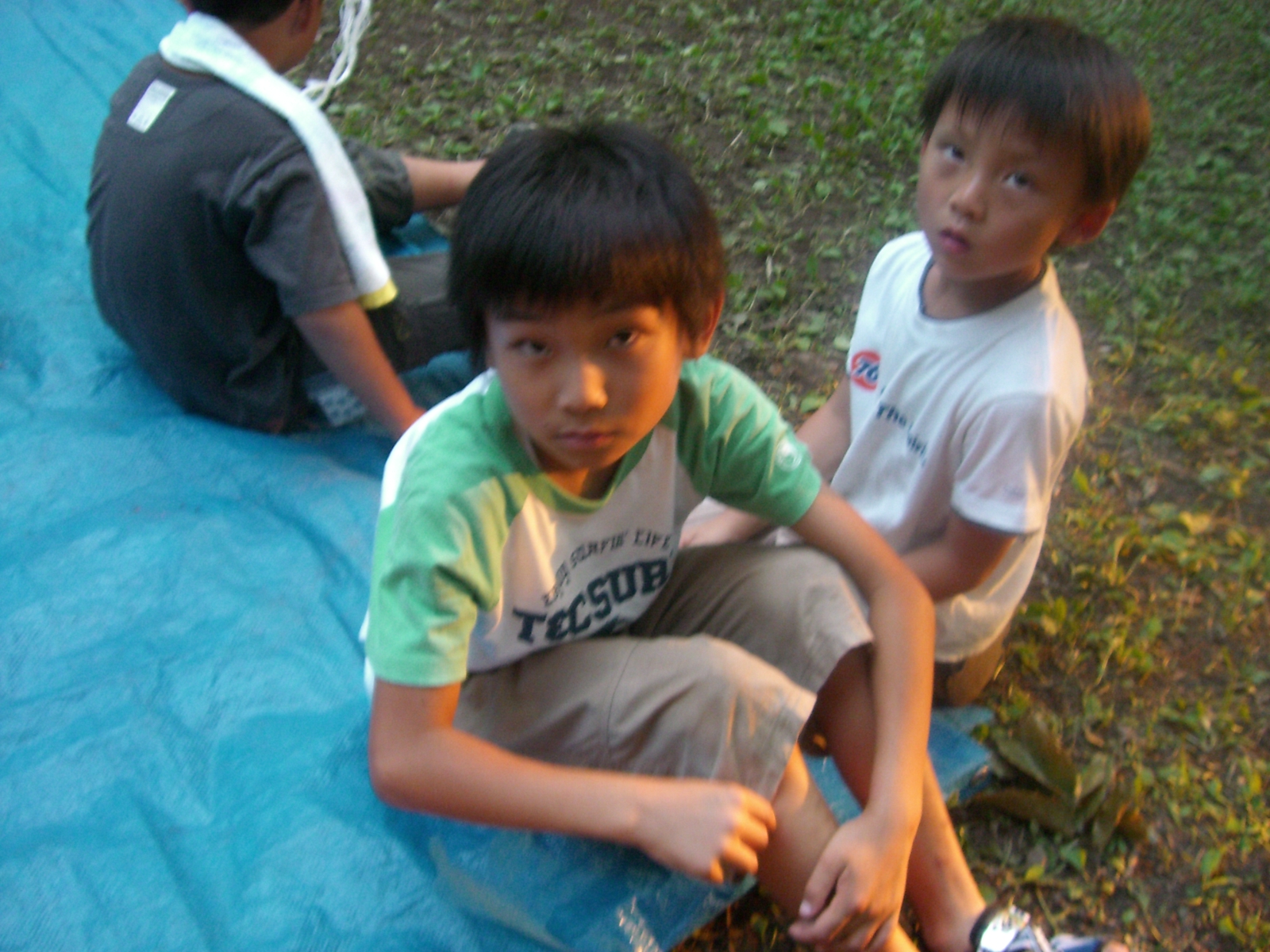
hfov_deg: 49.0
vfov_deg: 37.7
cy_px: 476
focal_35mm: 38
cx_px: 635
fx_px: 1394
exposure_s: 1/60
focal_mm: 6.2
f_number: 2.7
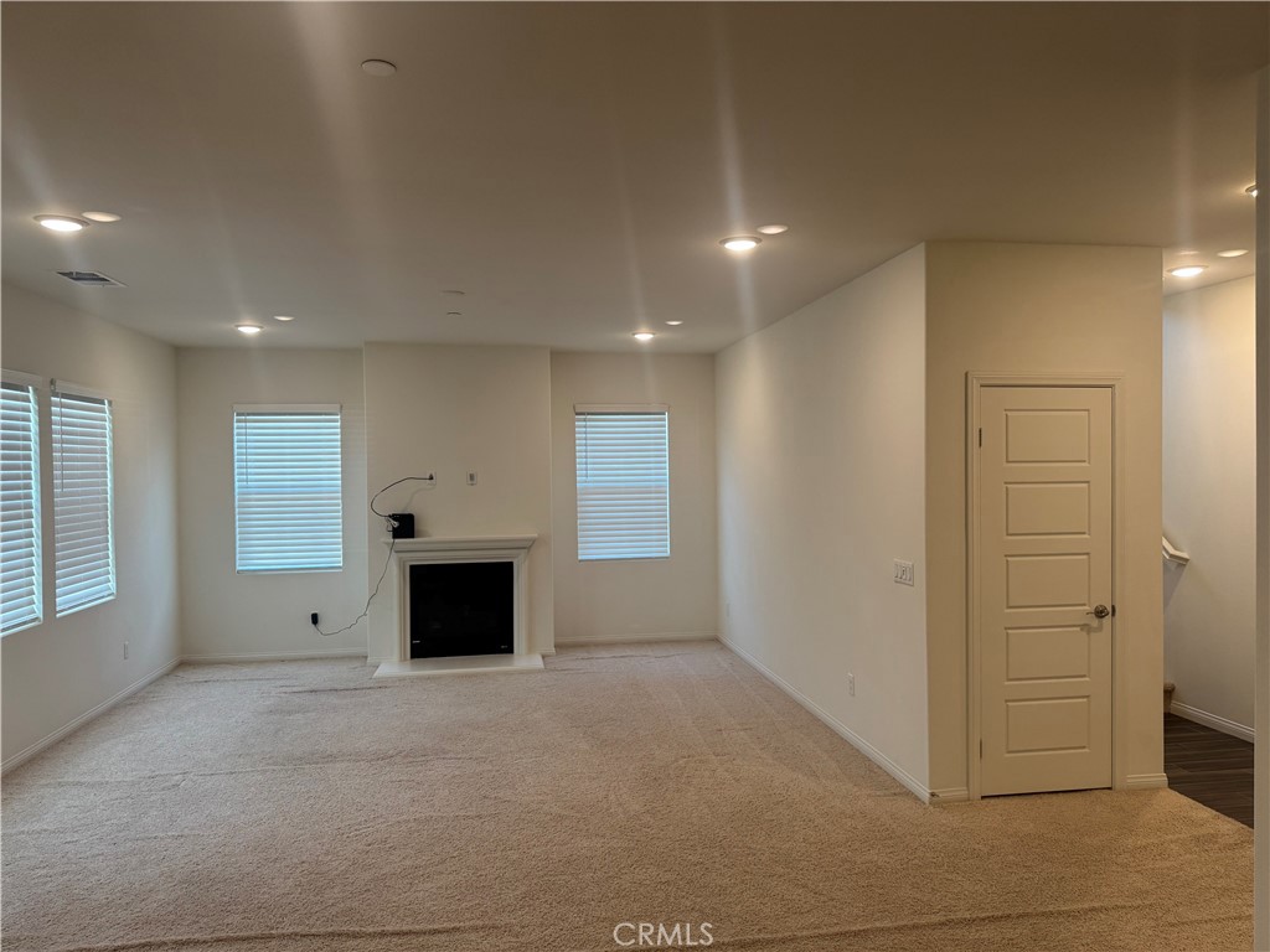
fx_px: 881
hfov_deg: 71.6
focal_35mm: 24
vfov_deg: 56.8
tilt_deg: -1.4
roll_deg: +0.6
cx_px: 635
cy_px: 476
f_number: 1.78
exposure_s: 1/120
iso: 200
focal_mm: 6.76
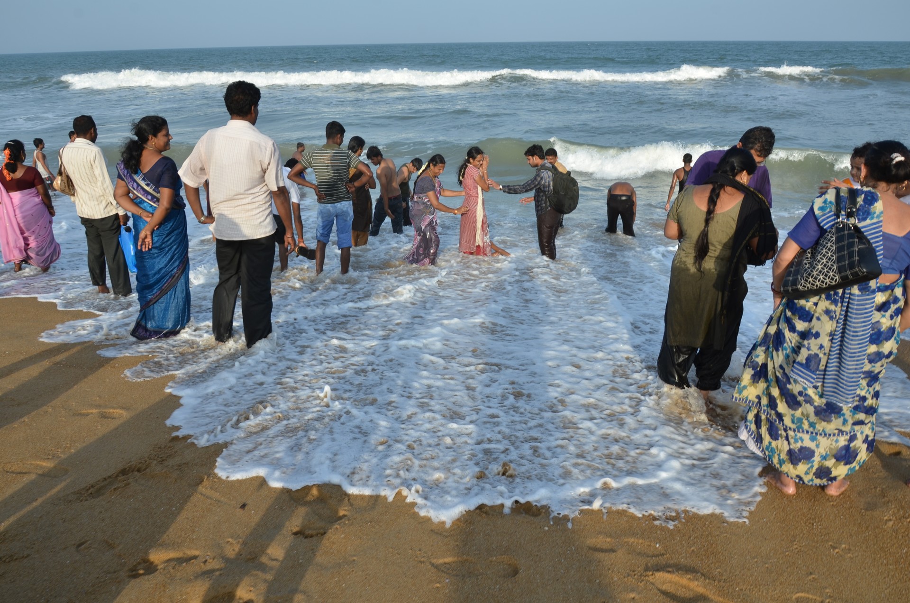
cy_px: 302
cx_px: 455
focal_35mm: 27
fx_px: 681
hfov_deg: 67.5
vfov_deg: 47.7
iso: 100
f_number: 11
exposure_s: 1/125
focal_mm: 18
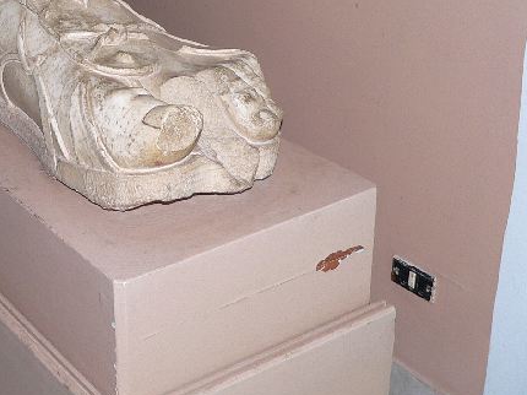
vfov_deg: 21.4
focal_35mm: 67
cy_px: 33
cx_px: 58
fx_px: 1019
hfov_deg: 28.0
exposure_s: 1/60
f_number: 2.8
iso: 80
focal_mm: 6
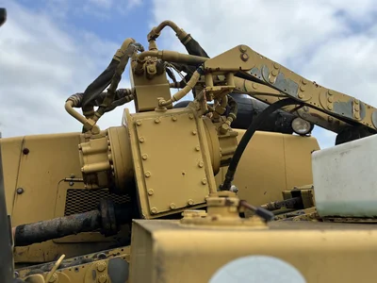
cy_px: 142
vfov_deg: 53.1
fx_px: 283
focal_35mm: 26
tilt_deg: +11.1
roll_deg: -1.4
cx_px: 188
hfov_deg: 67.3
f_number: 1.6
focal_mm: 5.1
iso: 50
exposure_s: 1/2571
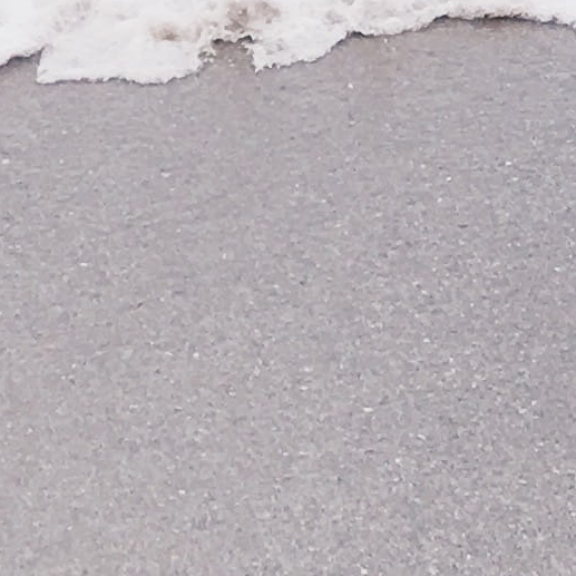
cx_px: 1136
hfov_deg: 8.3
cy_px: -1447
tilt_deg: -4.6
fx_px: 3765
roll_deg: +1.7
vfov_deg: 7.2
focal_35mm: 200
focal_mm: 4.15
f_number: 2.2
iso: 25
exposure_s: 1/1054
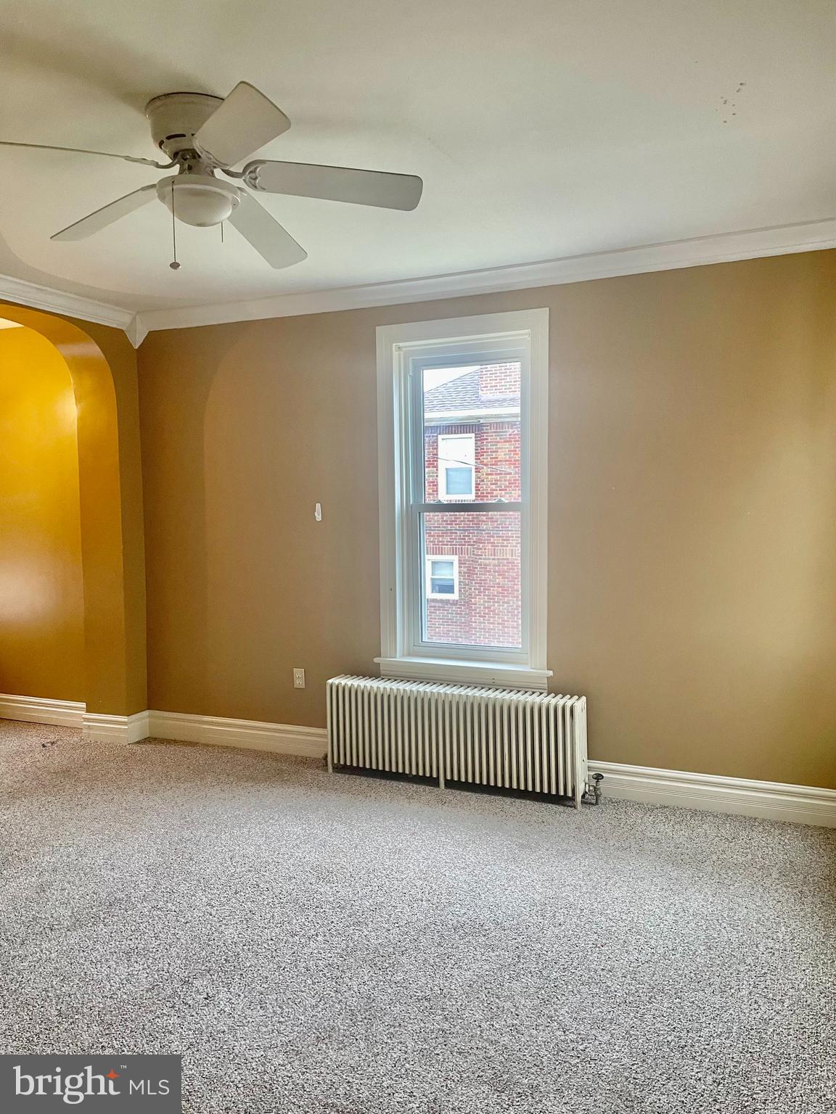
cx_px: 418
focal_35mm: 26
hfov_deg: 53.1
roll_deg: +0.0
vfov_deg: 67.3
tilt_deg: -2.8
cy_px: 557
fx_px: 837
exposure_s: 1/60
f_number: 1.6
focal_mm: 4.2
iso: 100
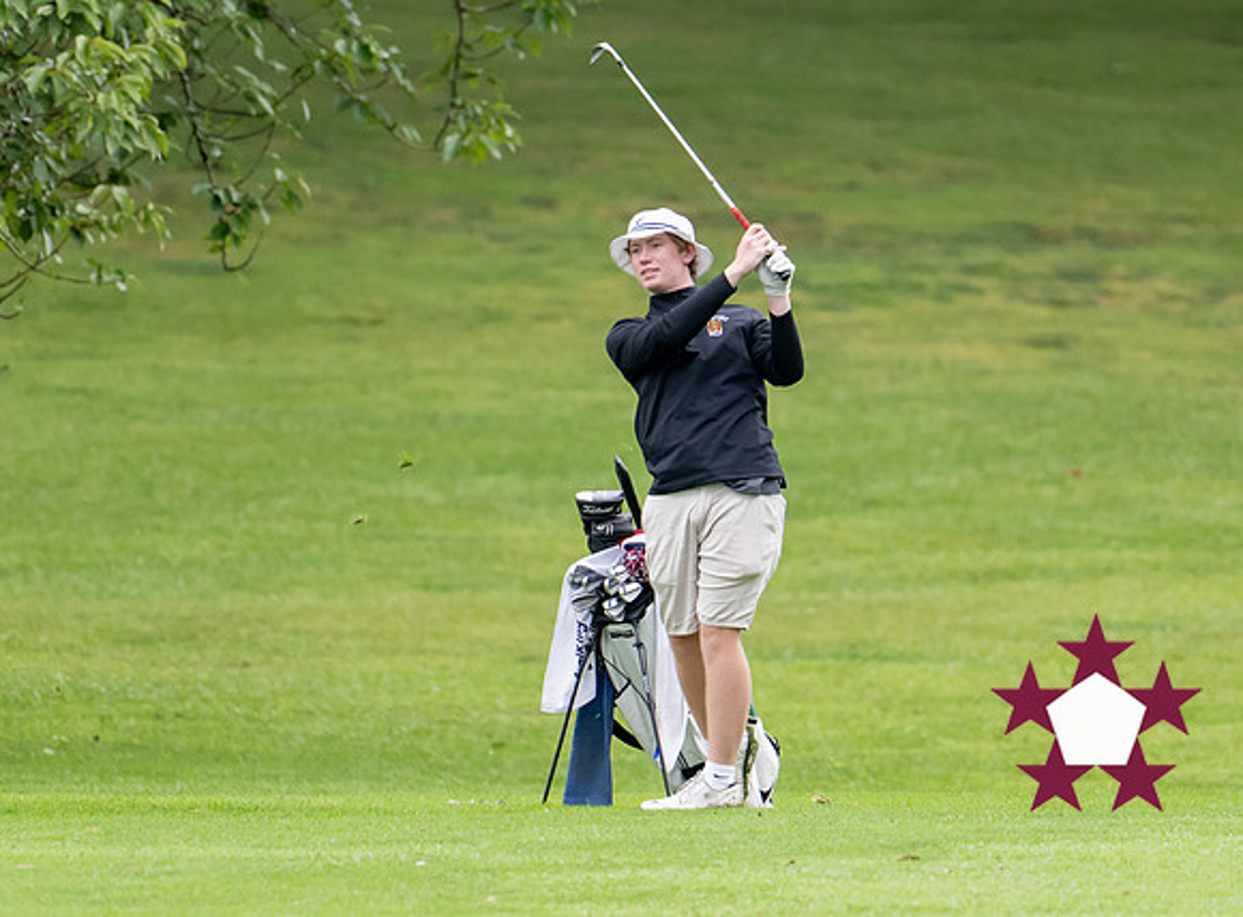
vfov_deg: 1.6
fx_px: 33404
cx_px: 705
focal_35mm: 936
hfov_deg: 2.1
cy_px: 424
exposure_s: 1/1600
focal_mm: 400
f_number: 4.5
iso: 1100
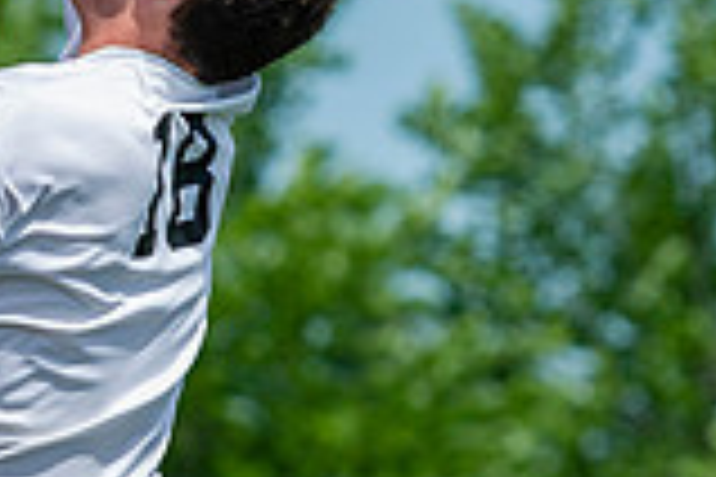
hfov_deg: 3.1
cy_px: 362
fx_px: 13165
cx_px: -369
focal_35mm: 662
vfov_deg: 2.1
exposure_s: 1/1600
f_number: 4
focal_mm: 135
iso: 200
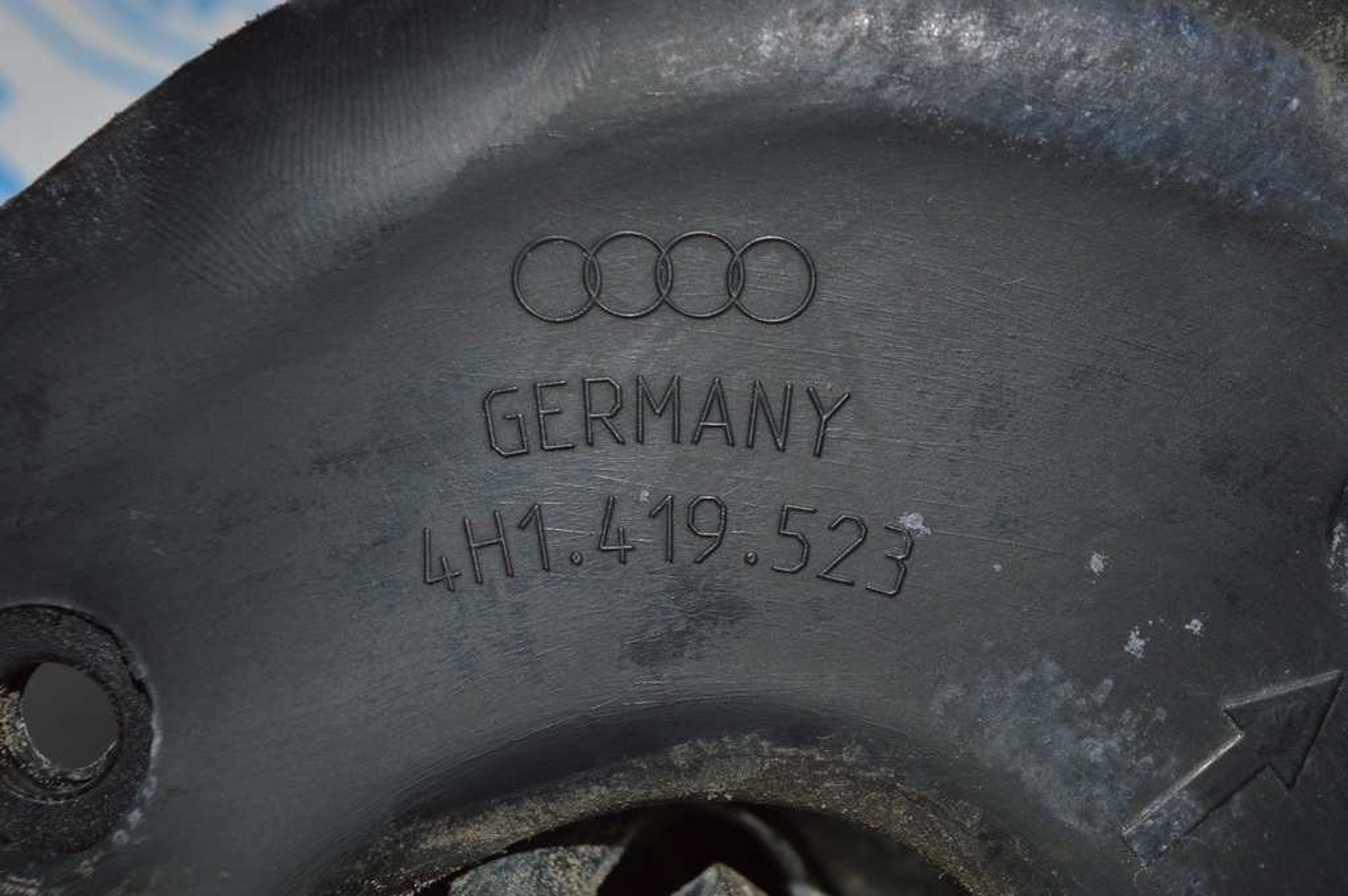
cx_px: 674
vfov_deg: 16.5
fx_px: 3087
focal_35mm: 82
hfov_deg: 24.6
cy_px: 448
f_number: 8
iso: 100
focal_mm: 55
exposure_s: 1/60
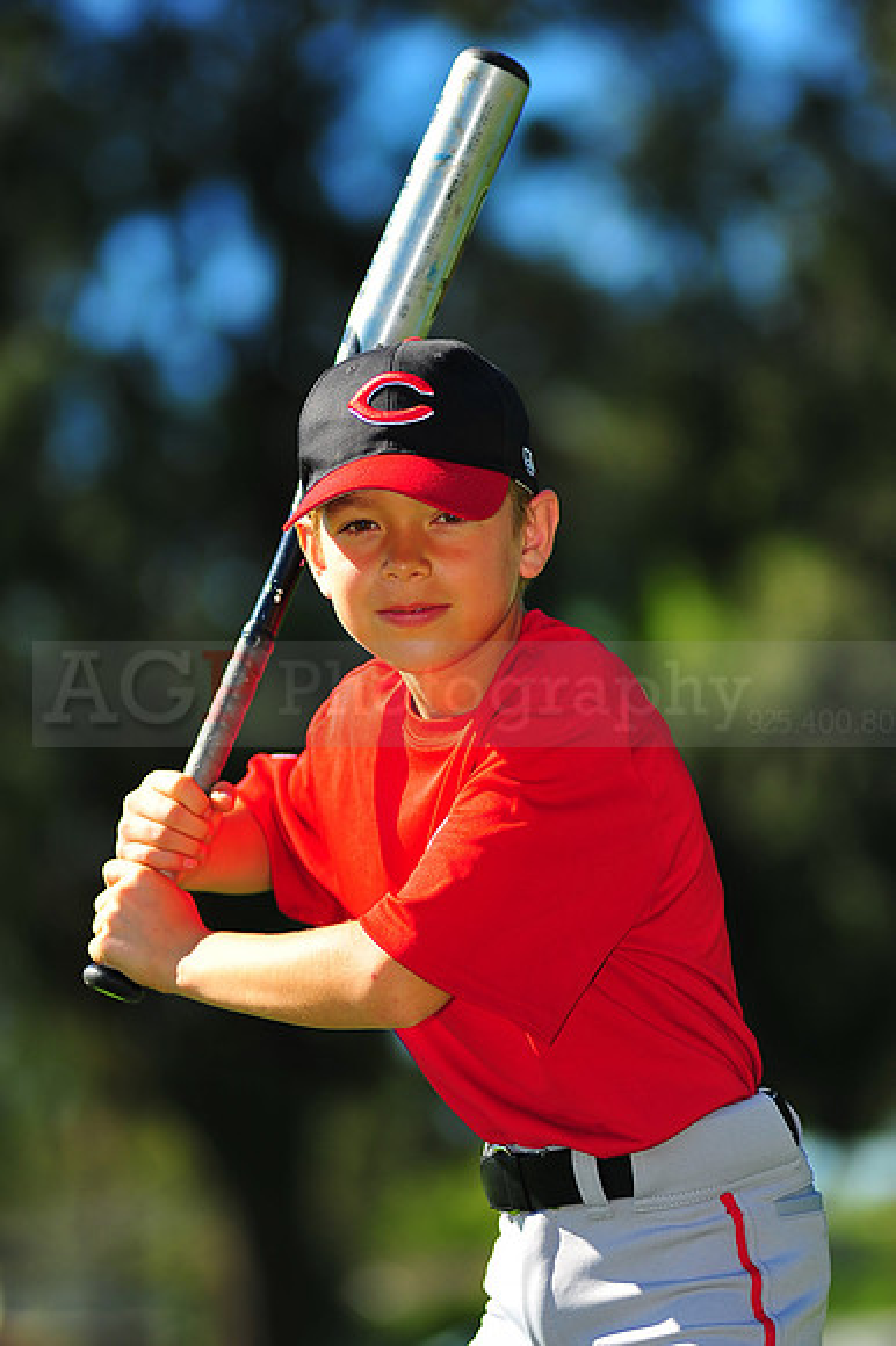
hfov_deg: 7.6
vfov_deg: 11.4
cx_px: 448
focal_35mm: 180
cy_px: 673
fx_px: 6728
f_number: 3.5
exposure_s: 1/1600
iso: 200
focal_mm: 180
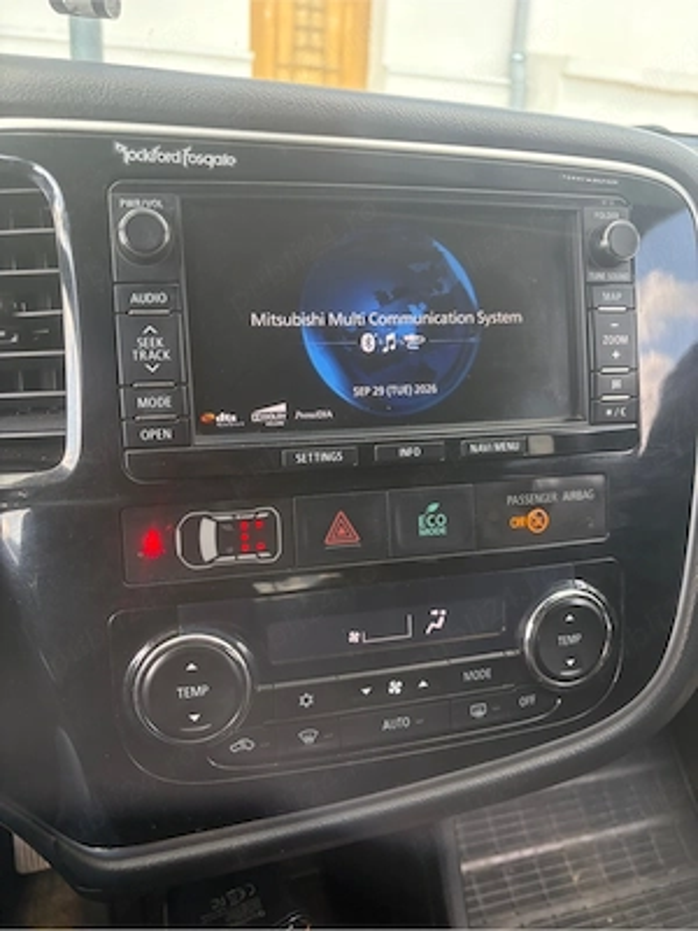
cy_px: 466
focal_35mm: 26
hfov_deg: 53.1
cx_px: 349
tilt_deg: -22.3
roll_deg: -4.0
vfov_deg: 67.3
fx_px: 699
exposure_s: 1/232
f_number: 1.6
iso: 125
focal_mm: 5.96
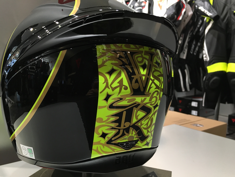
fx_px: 197
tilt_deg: -4.8
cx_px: 118
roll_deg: -0.8
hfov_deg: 61.7
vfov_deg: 48.2
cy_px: 88
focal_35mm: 29
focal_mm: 4.15
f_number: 2.2
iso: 125
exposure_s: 1/30
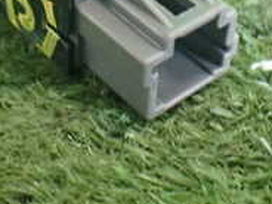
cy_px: -21
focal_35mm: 98
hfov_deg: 20.0
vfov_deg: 14.7
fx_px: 770
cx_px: 109
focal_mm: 5.4
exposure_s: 1/60
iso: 800
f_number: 2.3
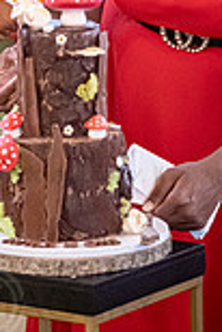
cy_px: 4
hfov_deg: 5.3
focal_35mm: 257
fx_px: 2372
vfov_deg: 8.0
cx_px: -2
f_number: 2.8
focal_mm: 58.7
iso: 3200
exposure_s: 1/60
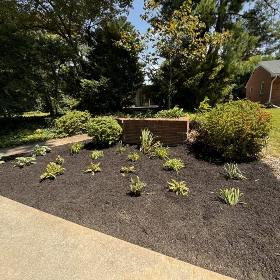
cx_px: 147
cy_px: 140
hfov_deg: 83.9
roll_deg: +1.6
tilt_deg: -12.7
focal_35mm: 17
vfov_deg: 84.0
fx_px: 156
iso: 40
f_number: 2.2
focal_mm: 2.22
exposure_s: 1/373
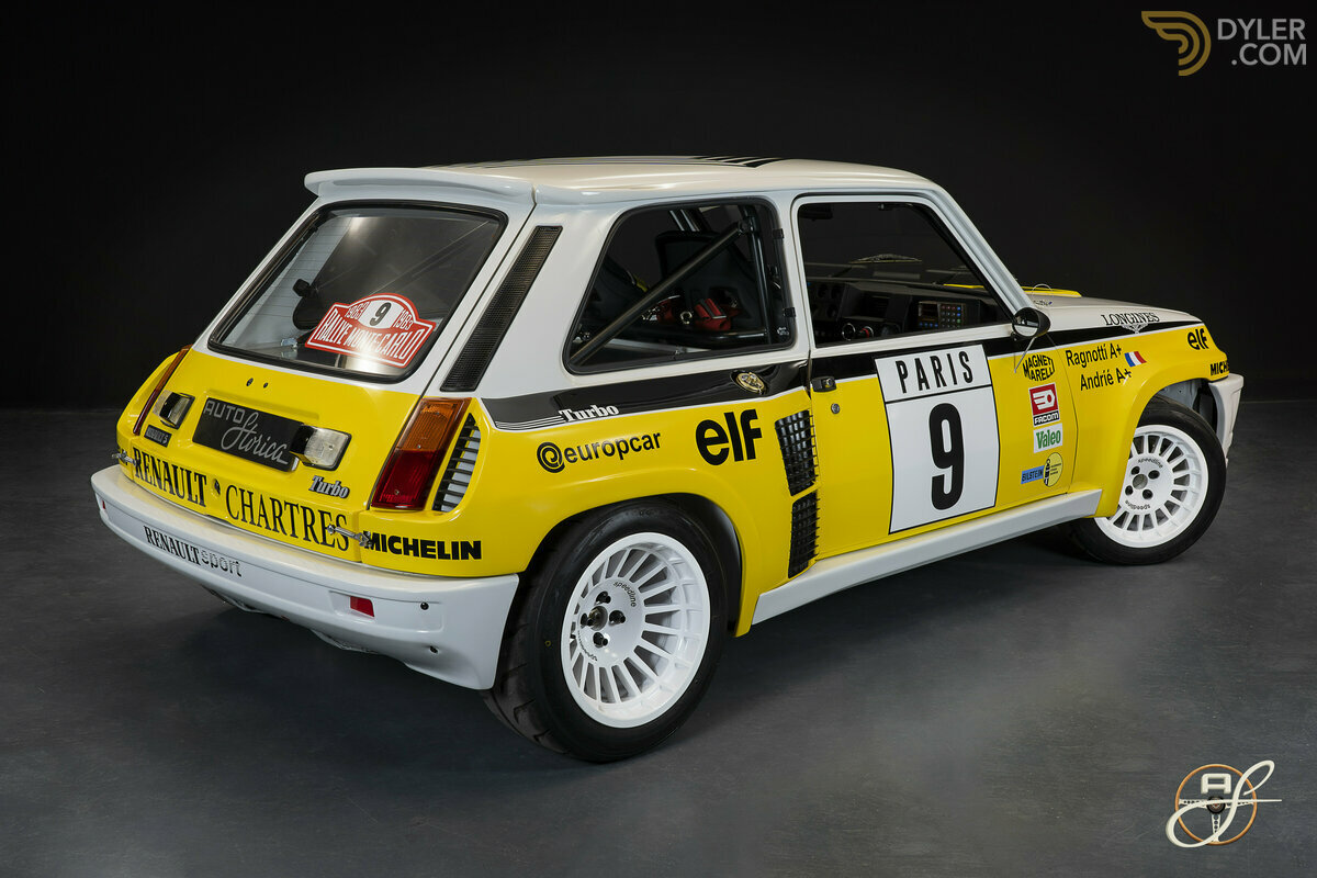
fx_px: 1500
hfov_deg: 47.4
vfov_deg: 32.6
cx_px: 658
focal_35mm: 41
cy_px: 439
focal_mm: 41
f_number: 10
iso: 250
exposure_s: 1/4
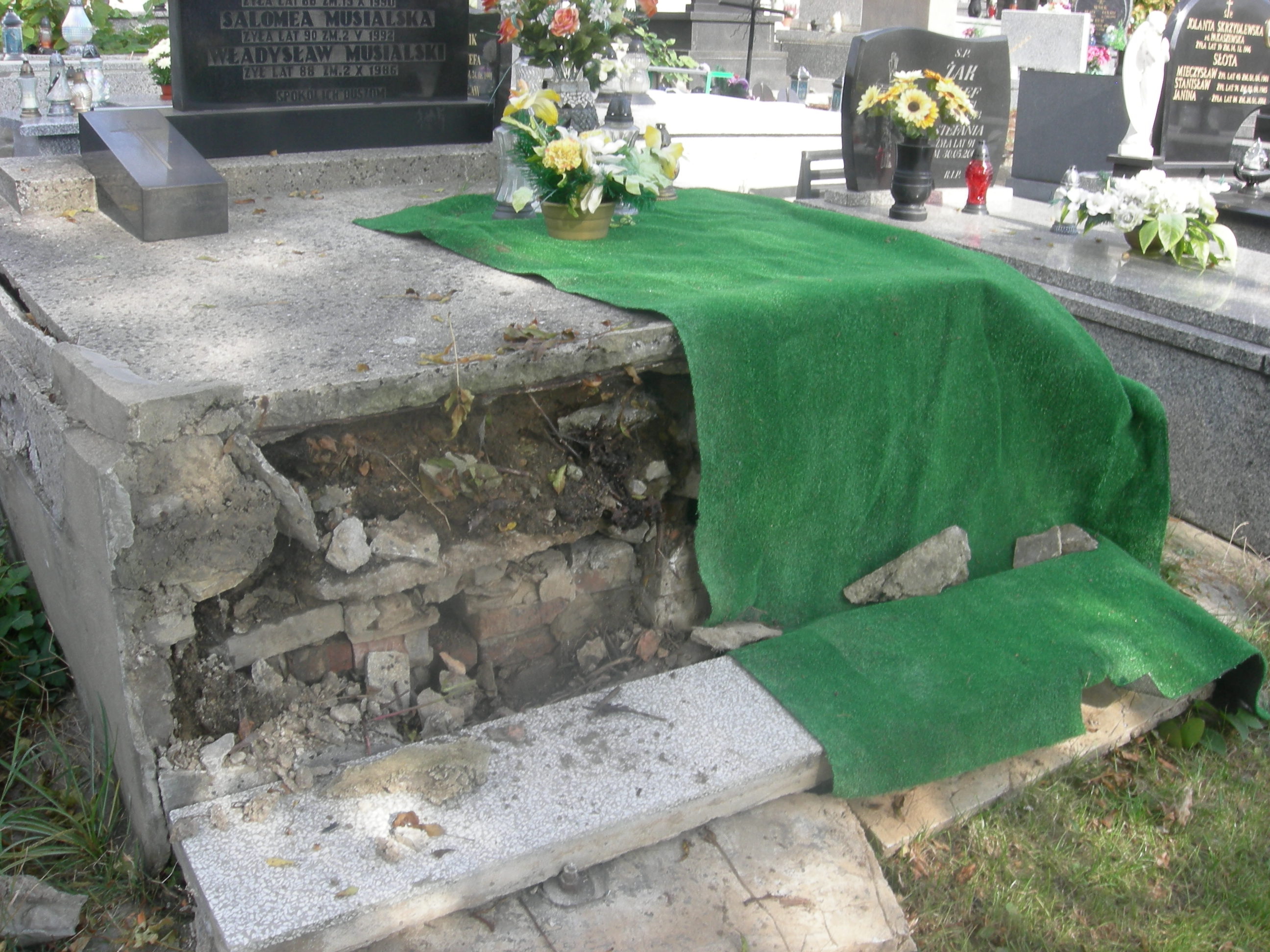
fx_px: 1321
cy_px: 476
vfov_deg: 39.7
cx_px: 635
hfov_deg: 51.4
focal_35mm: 36
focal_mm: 7.5
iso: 64
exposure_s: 1/41.3
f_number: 3
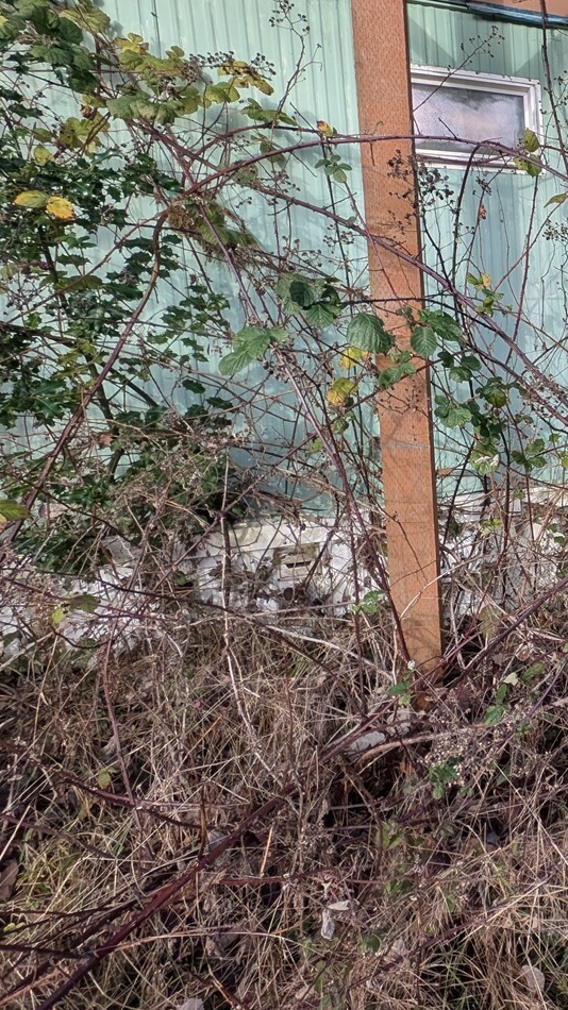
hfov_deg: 31.6
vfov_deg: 79.9
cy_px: 385
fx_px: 589
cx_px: 811
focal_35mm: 22
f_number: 1.95
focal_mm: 2.23
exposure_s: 1/410
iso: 36
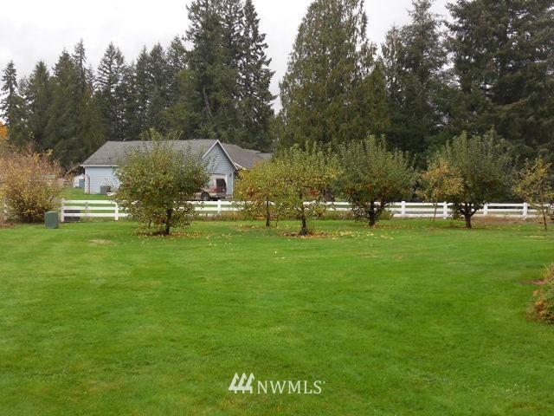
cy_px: 208
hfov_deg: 49.0
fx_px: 608
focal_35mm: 38
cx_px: 277
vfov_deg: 37.7
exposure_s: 1/60
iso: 125
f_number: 4.2
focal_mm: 6.8
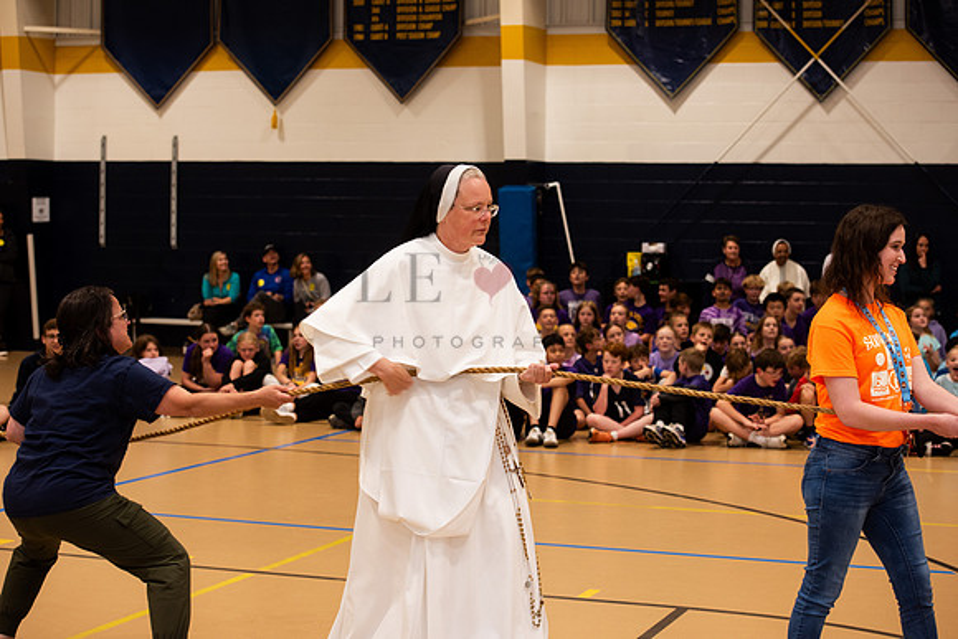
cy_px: 320
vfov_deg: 19.5
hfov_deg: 28.8
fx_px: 1863
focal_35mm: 70
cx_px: 479
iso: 800
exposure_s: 1/100
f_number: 4.5
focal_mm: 70
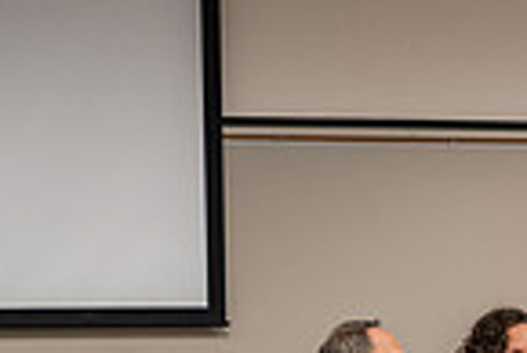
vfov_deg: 4.9
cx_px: 592
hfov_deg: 7.3
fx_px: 4103
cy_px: 628
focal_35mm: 280
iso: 1250
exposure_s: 1/200
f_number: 2.8
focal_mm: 70
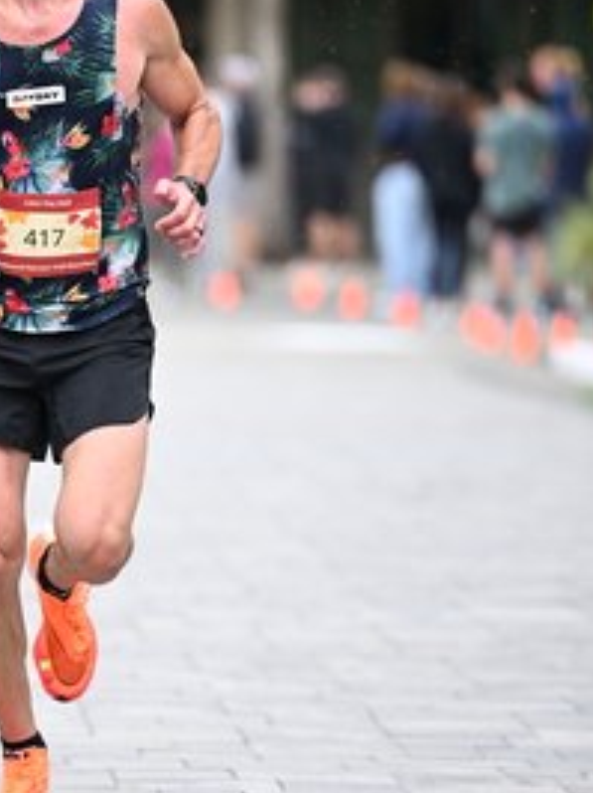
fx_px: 9105
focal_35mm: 398
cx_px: 52
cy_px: 376
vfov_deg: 5.0
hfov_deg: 3.7
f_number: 2.8
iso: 1250
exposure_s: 1/1250
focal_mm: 200
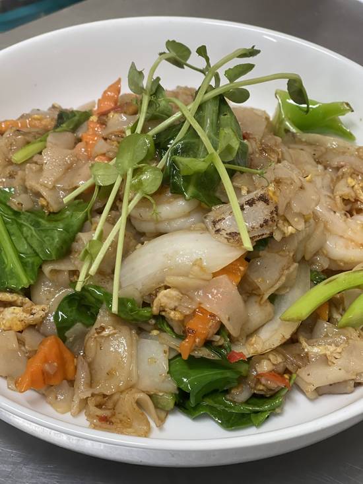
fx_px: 895
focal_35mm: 64
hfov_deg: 22.9
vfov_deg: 30.3
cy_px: 242
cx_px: 182
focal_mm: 7.5
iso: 200
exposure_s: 1/100
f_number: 2.2
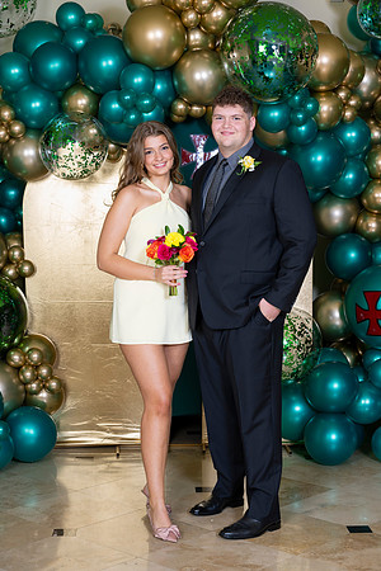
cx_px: 190
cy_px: 286
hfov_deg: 22.3
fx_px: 968
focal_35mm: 61
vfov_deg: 32.9
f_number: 7.1
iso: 320
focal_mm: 61
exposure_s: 1/125
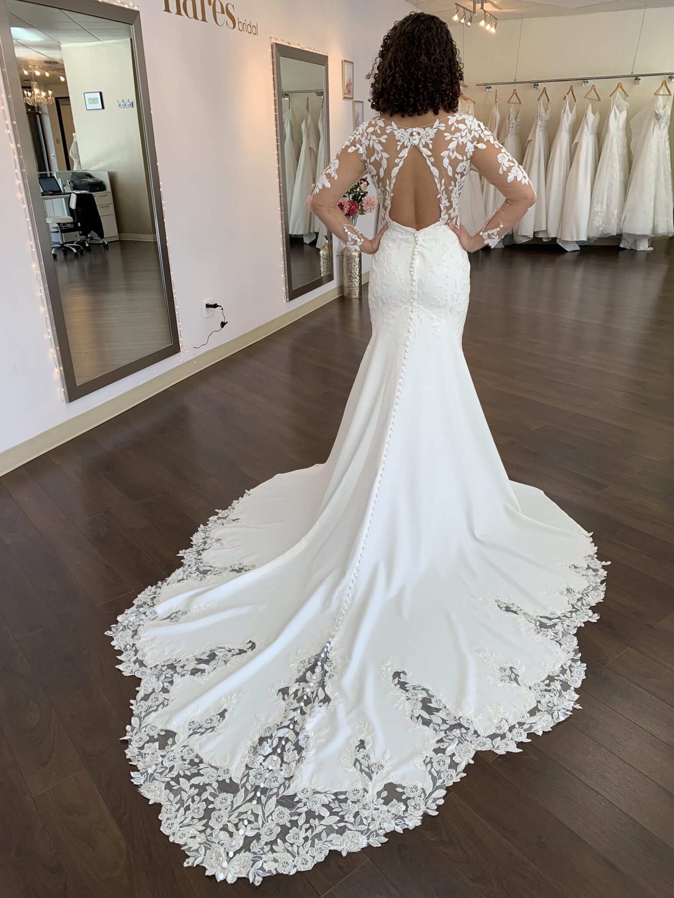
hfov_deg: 53.1
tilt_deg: -22.6
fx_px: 675
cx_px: 337
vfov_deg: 67.3
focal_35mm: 26
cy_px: 449
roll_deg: +2.0
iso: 50
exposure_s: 1/120
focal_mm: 4.25
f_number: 1.8
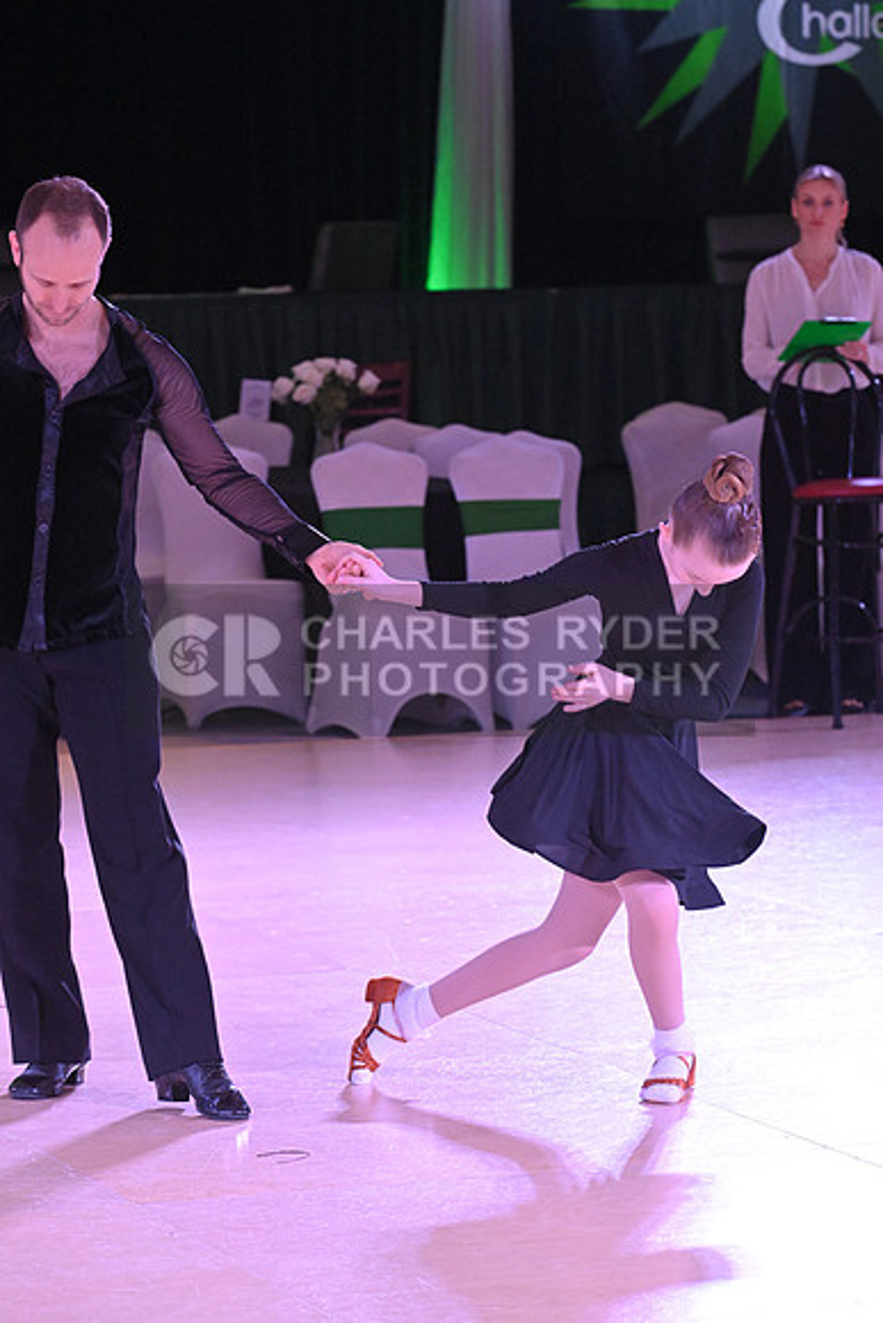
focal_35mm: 135
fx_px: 4964
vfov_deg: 15.2
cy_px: 662
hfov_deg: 10.2
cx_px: 442
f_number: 7.1
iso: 5000
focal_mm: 135
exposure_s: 1/400
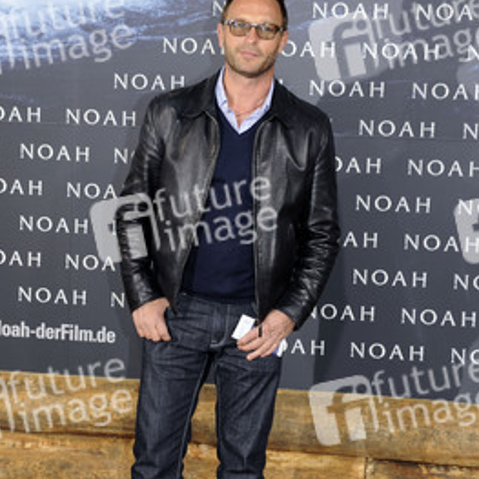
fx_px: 1378
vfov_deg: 19.7
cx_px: 238
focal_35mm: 88
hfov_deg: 19.7
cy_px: 311
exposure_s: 1/125
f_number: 6.3
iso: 800
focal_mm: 68
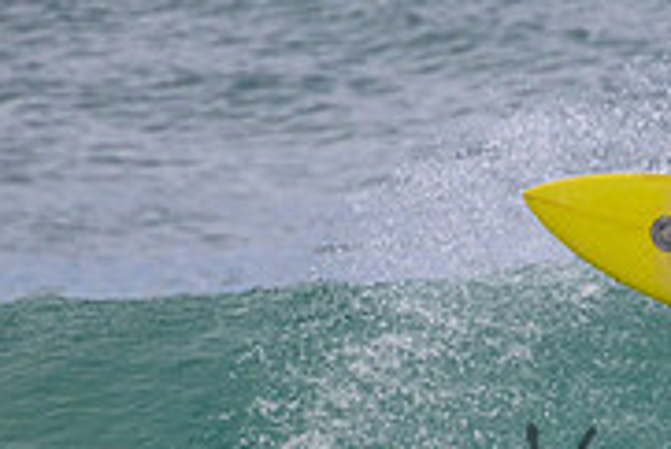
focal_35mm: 2563
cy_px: 451
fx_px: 47808
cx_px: 908
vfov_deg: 0.5
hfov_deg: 0.8
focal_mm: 800
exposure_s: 1/2000
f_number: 11
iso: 1000
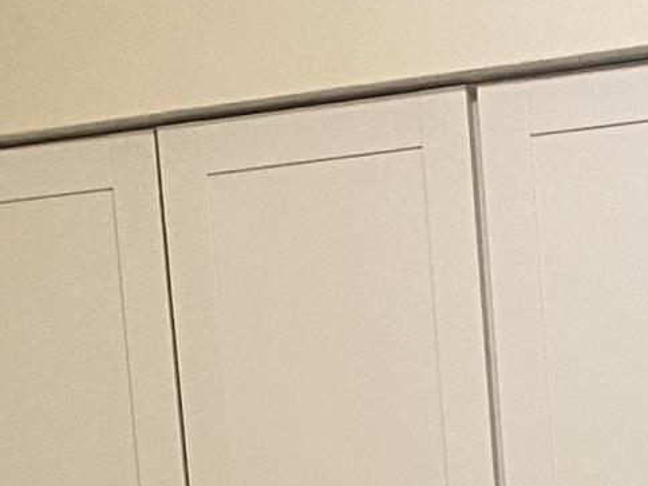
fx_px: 3014
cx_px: 723
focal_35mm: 161
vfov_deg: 8.3
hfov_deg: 12.1
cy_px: 1236
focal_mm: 4.25
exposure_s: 1/60
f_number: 1.8
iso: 160
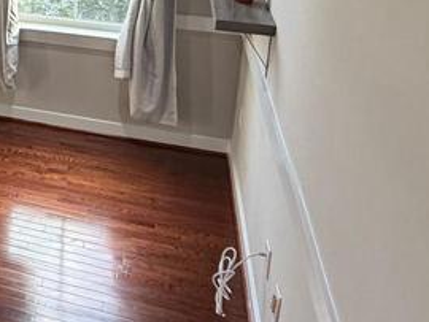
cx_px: -83
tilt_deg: -14.3
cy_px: -30
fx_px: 657
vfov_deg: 25.6
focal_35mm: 53
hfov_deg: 30.7
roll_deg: +2.0
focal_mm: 2.22
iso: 320
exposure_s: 1/120
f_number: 2.2
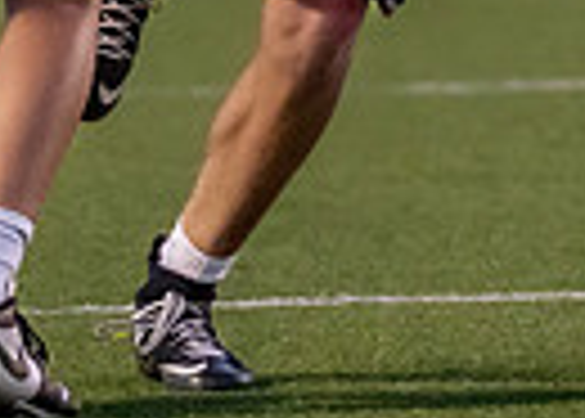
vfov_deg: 1.0
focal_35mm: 1398
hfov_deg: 1.4
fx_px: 23239
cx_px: 177
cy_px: -652
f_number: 2.8
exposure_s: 1/1000
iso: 2000
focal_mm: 200
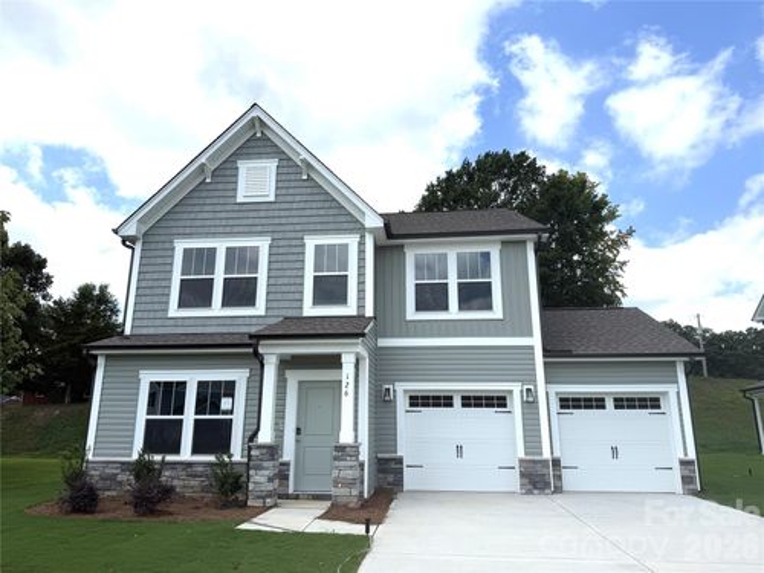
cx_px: 382
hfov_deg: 71.6
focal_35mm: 24
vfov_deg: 56.8
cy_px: 286
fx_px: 530
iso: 80
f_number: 1.78
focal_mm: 6.76
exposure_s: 1/6711
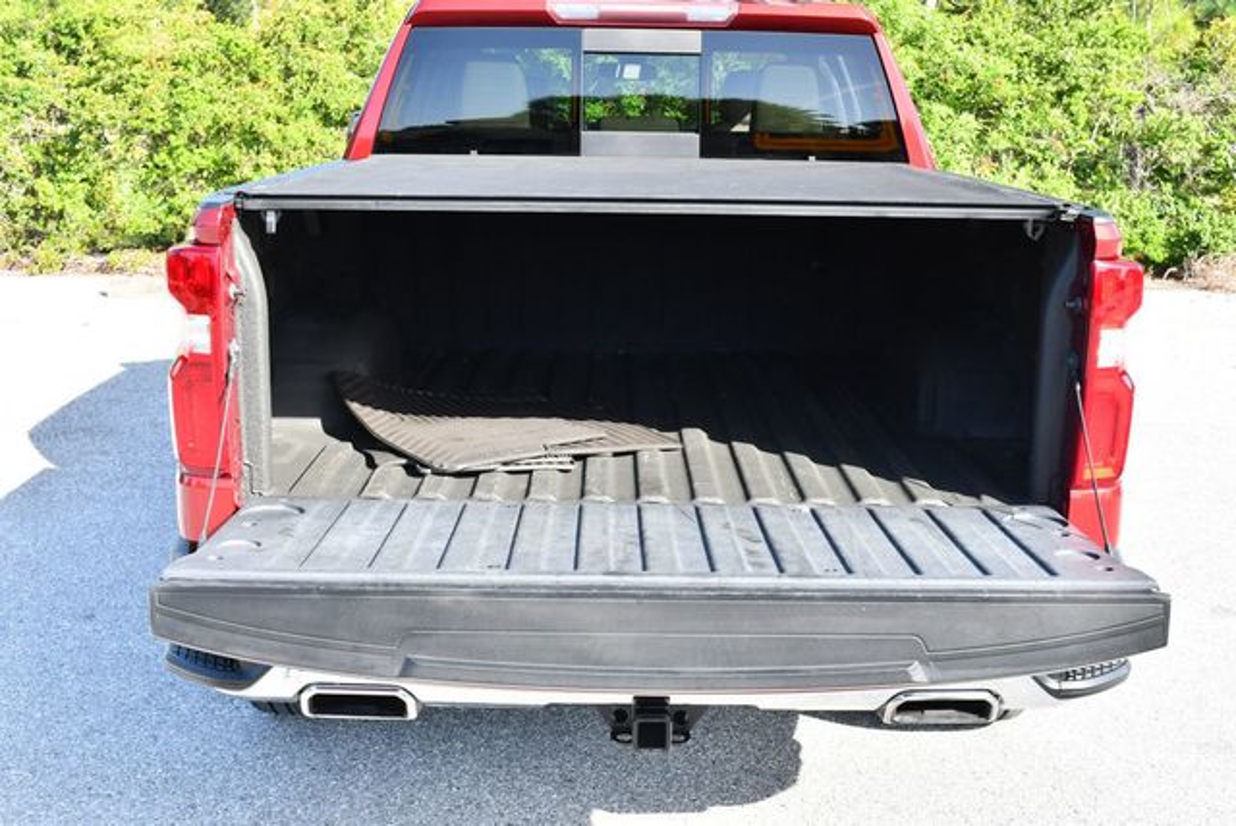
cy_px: 413
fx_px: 1512
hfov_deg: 44.5
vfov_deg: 30.6
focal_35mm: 44
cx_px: 618
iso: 220
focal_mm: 22
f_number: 5.6
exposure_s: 1/250
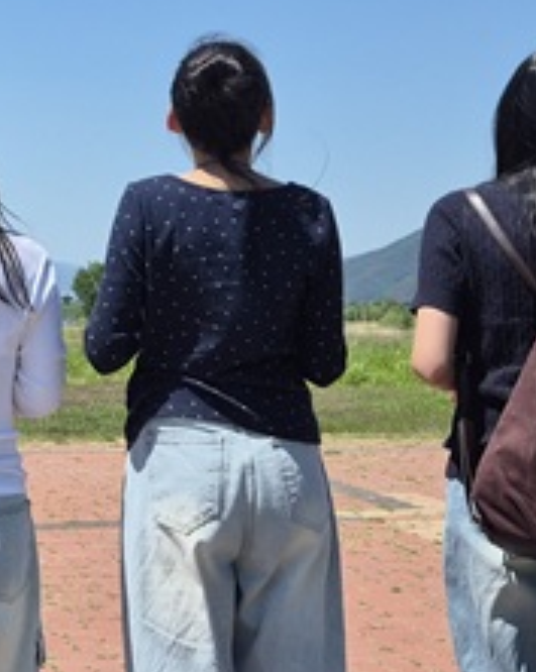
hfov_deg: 18.4
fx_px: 1610
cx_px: -12
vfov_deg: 22.5
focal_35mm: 81
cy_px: -30
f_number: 1.8
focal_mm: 5.4
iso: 80
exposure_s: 1/5856
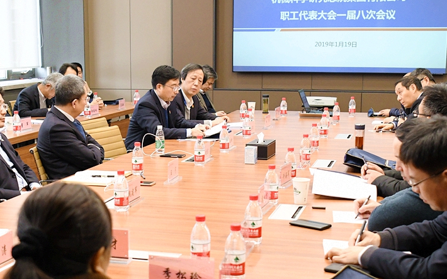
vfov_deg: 20.8
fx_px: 755
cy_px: 203
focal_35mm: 62
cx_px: 171
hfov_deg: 32.8
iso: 2000
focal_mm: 24
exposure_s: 1/160
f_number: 2.8
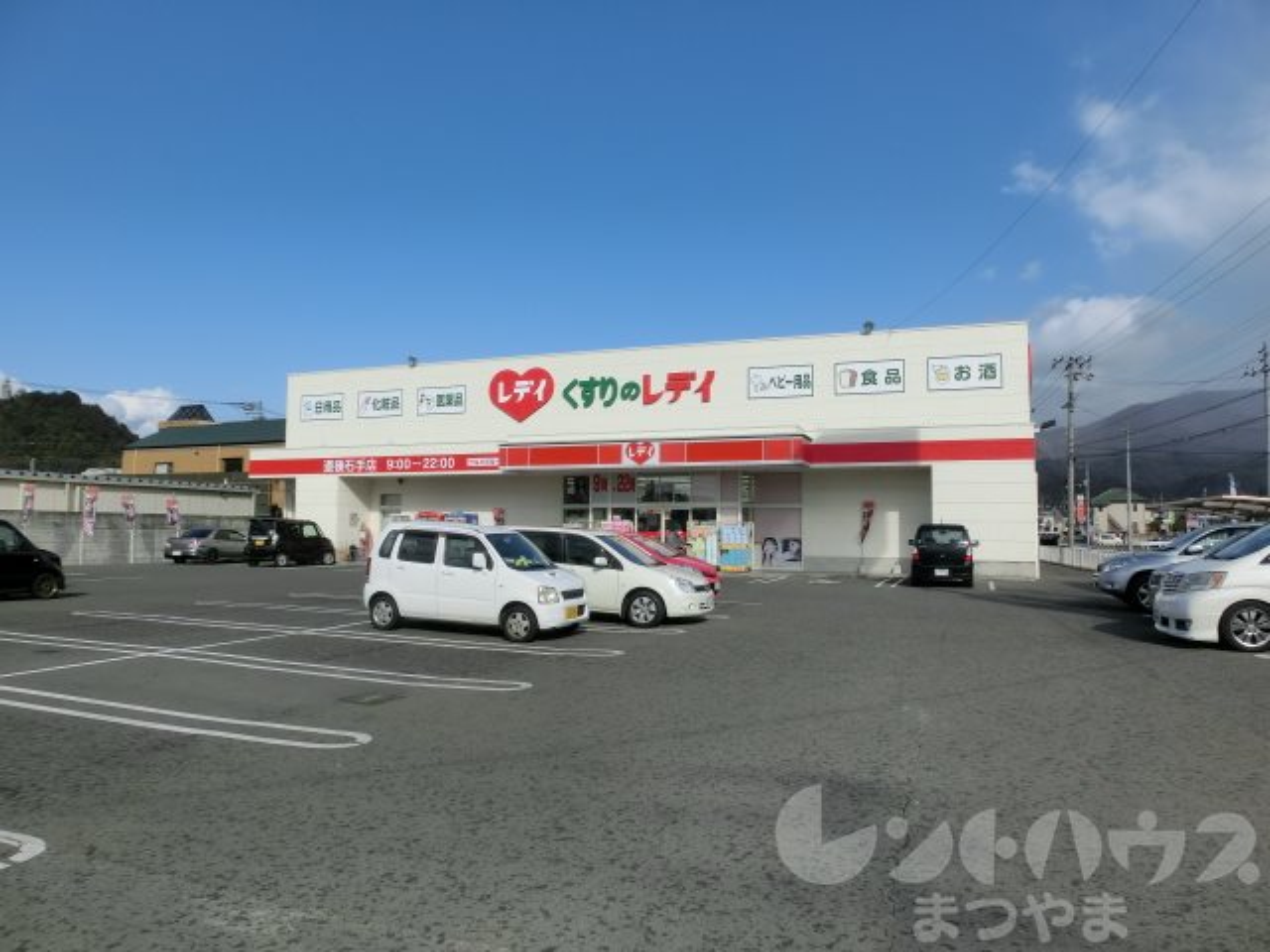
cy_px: 476
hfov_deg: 71.6
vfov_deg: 56.8
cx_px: 635
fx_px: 881
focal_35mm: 24
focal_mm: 4.24
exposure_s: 1/320
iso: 80
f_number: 7.9
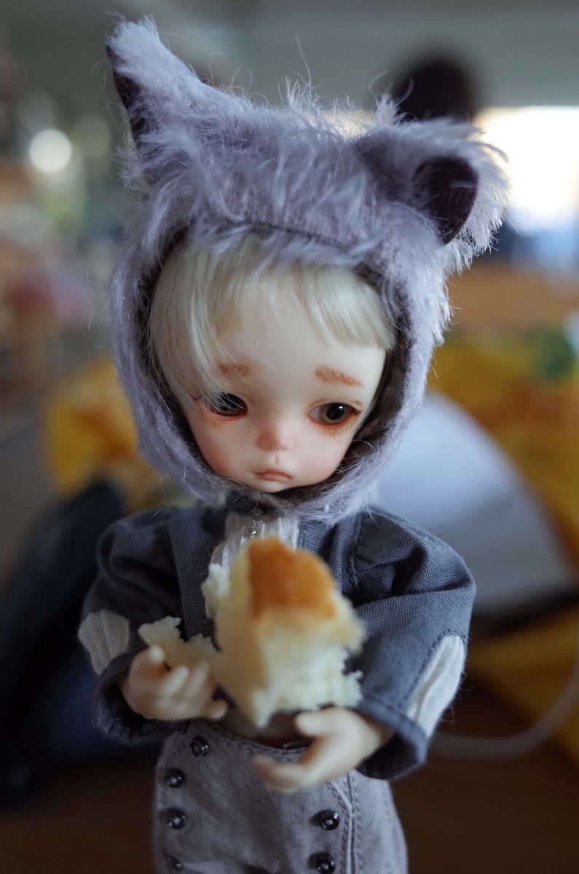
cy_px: 437
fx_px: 678
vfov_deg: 65.6
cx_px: 290
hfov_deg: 46.2
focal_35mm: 28
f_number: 2.8
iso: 200
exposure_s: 1/40
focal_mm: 18.3
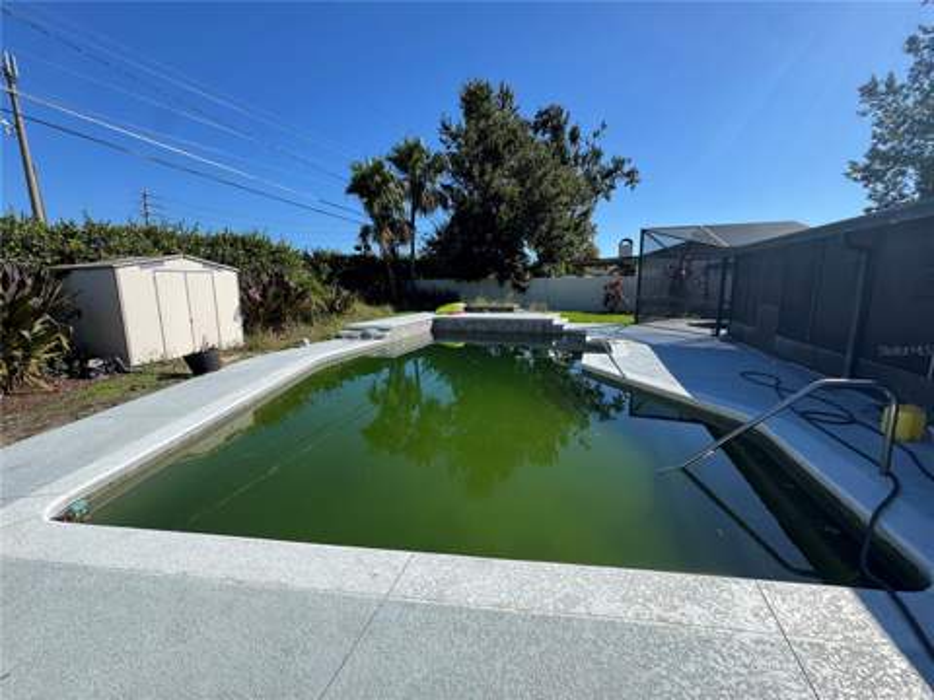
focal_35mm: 14
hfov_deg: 102.1
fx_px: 378
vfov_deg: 85.7
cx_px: 467
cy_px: 350
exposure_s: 1/993
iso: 40
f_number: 2.2
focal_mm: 2.22
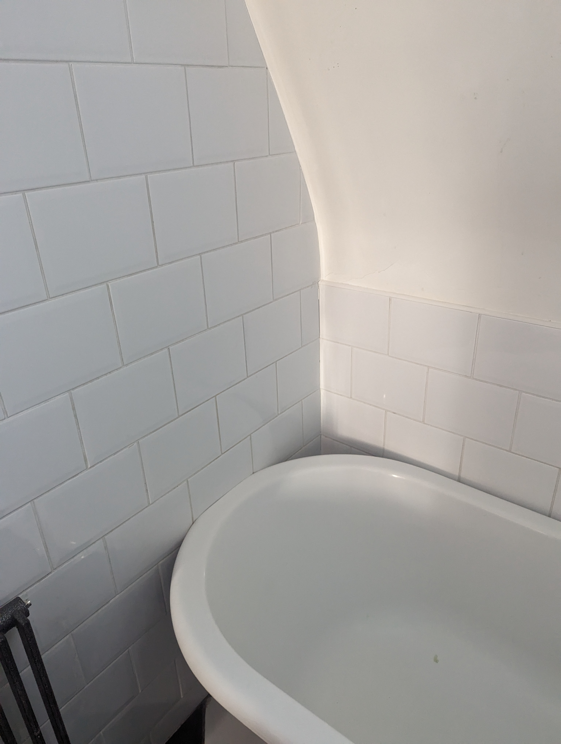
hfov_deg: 56.9
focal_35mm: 24
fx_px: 517
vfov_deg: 71.5
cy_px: 372
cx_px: 280
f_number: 1.85
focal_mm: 6.81
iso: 1732
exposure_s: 1/238
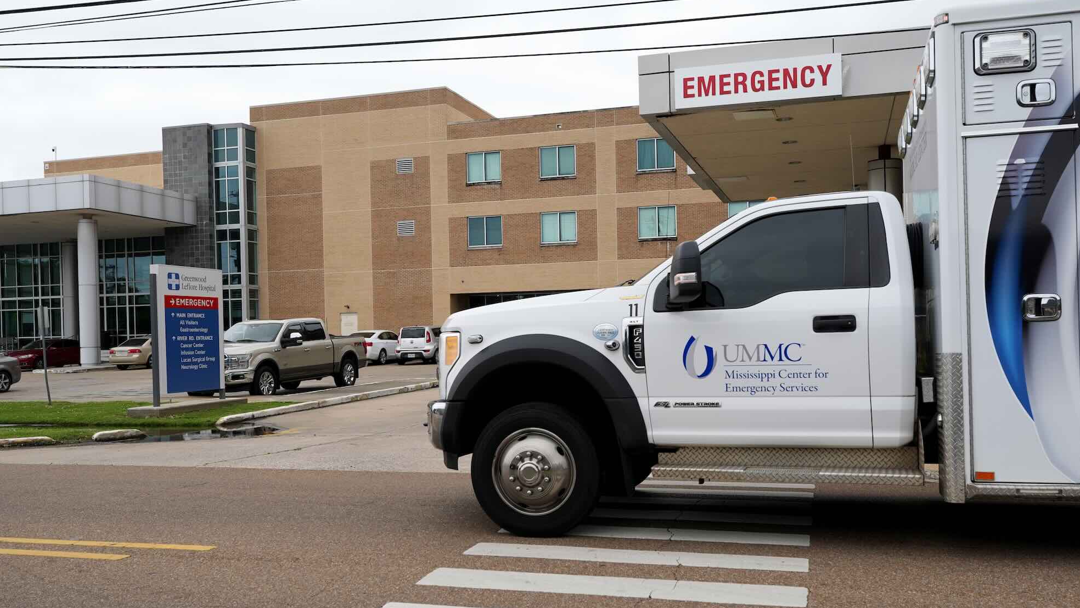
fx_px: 945
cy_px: 353
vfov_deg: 35.6
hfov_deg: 59.5
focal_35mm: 33
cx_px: 548
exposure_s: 1/1600
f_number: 5
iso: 400
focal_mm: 31
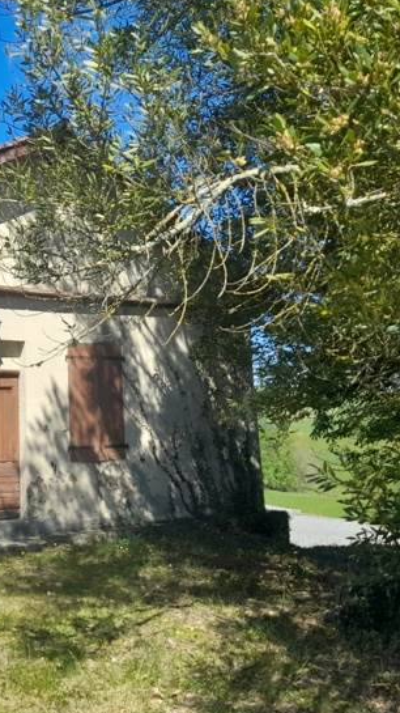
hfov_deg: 28.3
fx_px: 755
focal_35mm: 40
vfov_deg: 50.5
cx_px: 25
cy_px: 382
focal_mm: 4.6
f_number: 2
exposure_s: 1/722
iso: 20
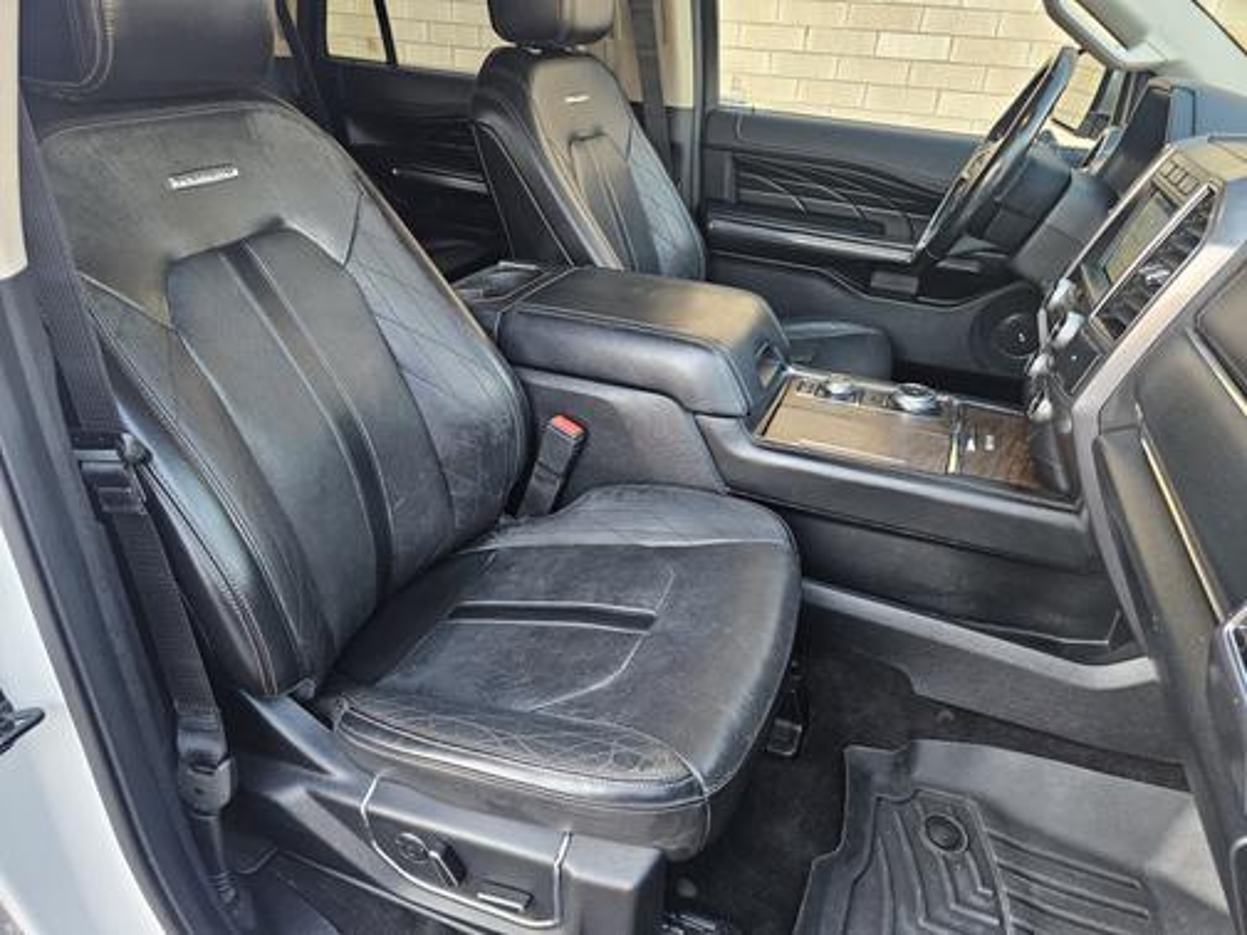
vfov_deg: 58.9
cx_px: 624
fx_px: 829
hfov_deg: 73.9
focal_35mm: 23
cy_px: 468
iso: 1250
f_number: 1.8
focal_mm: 5.4
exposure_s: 1/240
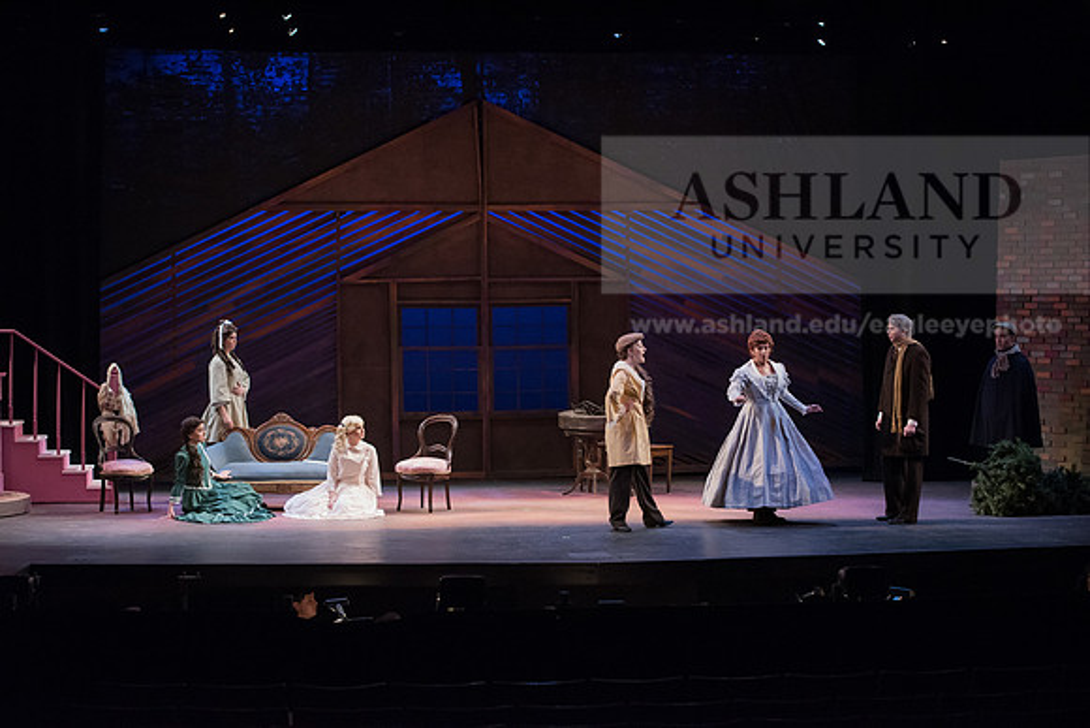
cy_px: 364
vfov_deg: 19.5
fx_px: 2120
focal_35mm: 70
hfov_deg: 28.8
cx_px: 545
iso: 5000
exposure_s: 1/400
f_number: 4
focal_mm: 70
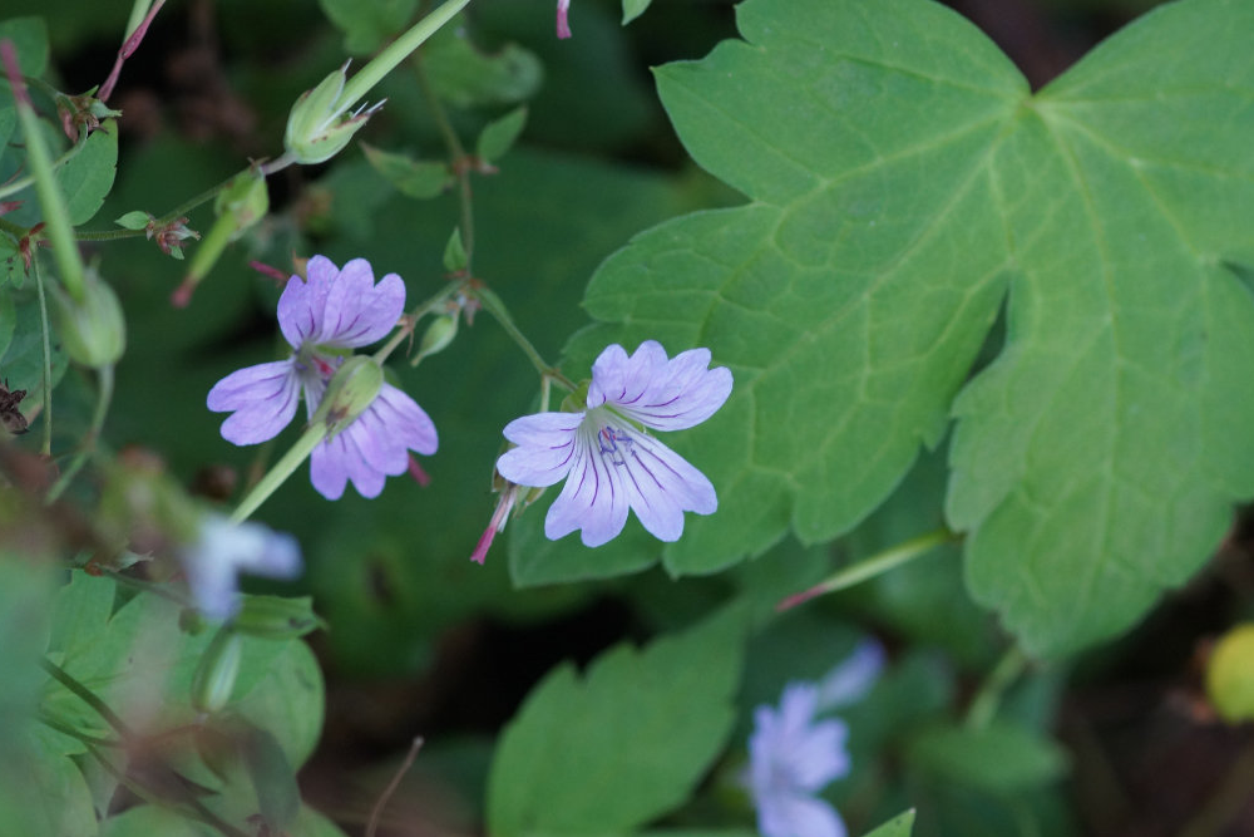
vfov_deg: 7.6
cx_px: 607
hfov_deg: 11.4
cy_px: 381
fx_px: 6270
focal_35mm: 180
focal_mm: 100
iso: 500
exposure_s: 1/160
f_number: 4
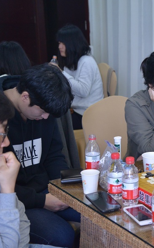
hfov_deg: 16.4
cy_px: 124
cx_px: 174
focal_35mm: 77
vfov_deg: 26.8
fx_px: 518
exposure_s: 1/320
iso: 1250
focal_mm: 50
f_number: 4
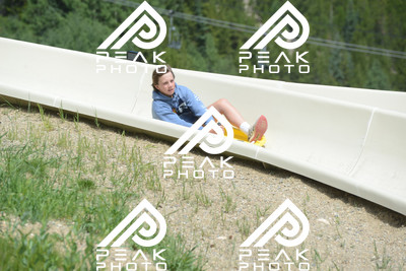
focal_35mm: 195
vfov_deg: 7.0
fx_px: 2200
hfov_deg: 10.5
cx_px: 203
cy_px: 136
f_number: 6.3
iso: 250
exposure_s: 1/640
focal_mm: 195
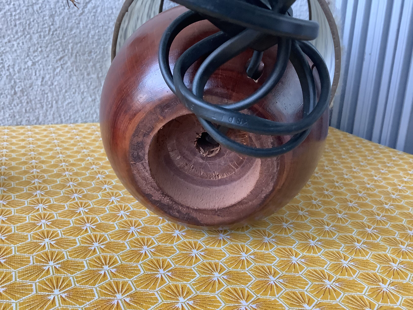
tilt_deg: -14.6
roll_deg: -3.3
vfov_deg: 45.4
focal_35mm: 31
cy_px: 155
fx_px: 370
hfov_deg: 58.4
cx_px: 206
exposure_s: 1/60
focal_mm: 3.3
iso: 320
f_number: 2.4
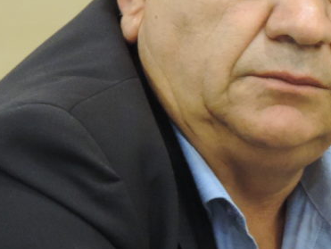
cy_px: 154
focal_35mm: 965
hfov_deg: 2.1
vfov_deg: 1.5
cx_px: 180
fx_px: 9236
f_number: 4.8
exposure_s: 1/15
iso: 800
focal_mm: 62.4
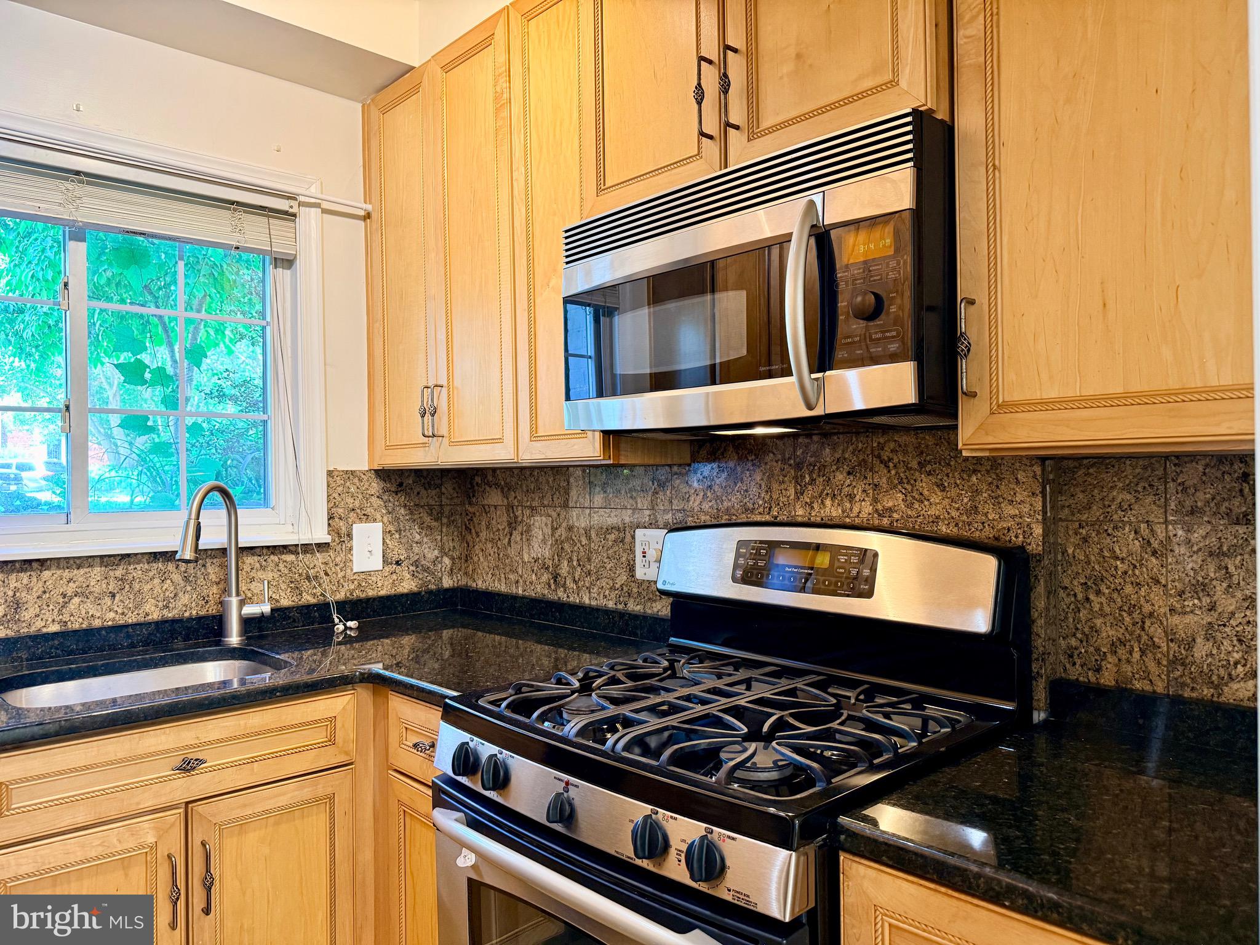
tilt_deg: +0.8
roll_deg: +1.0
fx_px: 874
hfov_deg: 71.6
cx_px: 630
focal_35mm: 24
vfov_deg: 56.8
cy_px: 472
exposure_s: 1/60
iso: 250
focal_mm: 6.76
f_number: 1.78
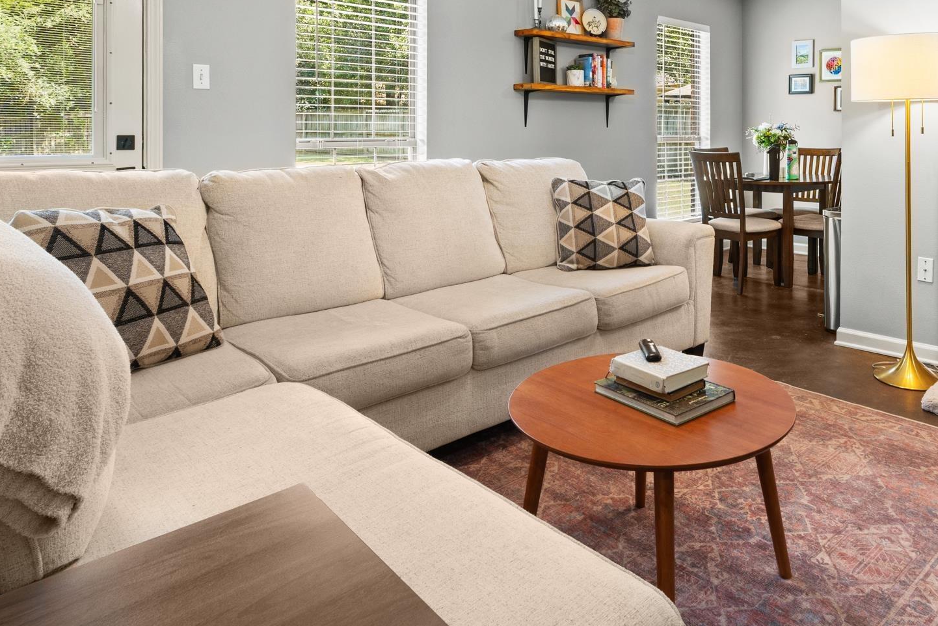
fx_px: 678
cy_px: 121
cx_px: 598
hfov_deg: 68.1
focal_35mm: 26
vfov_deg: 46.8
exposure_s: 1/1.67
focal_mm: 10
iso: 200
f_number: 9
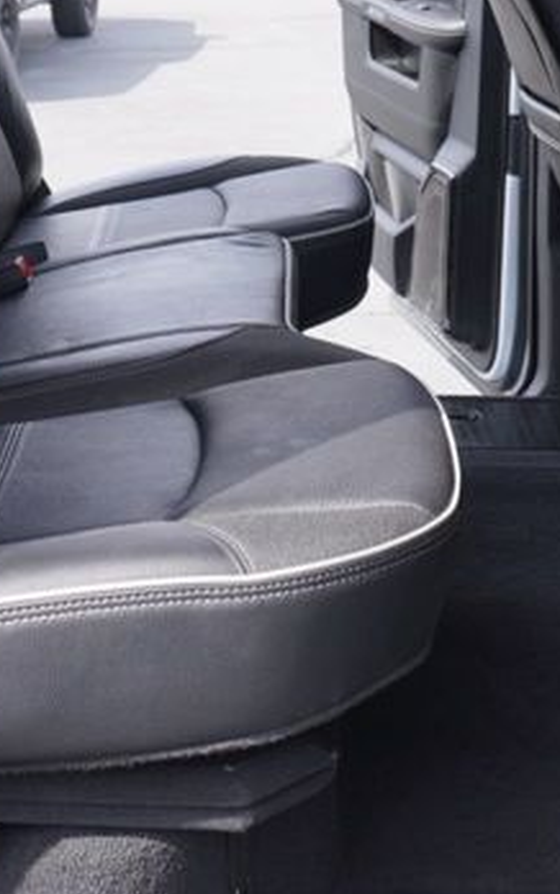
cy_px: 211
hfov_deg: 18.1
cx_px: 208
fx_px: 1755
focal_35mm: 72
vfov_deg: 28.1
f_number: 4.5
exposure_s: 1/200
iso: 100
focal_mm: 16
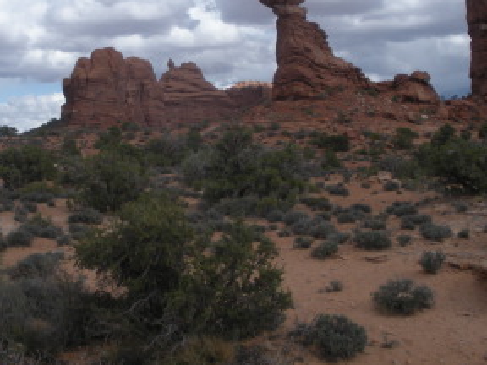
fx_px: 802
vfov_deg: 25.4
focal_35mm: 57
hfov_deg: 33.7
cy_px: 98
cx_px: 210
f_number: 3.5
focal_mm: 6.3
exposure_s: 1/1000
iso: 64
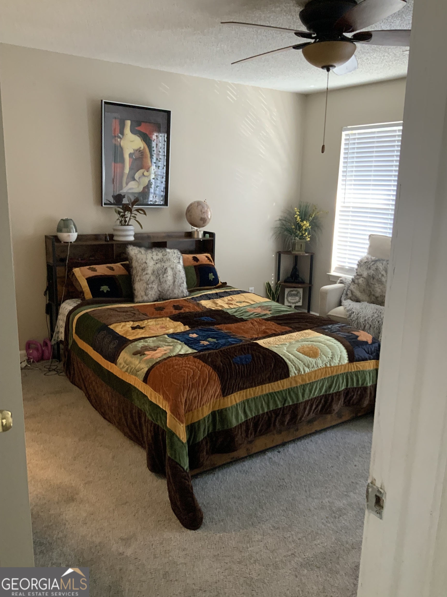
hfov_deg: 48.2
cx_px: 224
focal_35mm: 29
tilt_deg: -12.2
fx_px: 499
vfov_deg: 61.7
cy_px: 298
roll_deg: -1.4
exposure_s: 1/60
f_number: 1.8
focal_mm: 3
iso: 250
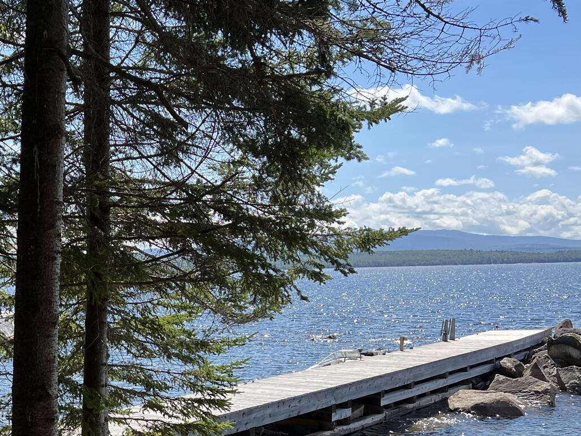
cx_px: 71
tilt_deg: -5.8
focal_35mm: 52
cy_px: 345
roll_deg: +1.0
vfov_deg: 27.5
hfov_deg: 35.0
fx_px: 873
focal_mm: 5.7
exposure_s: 1/2123
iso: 50
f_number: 1.5
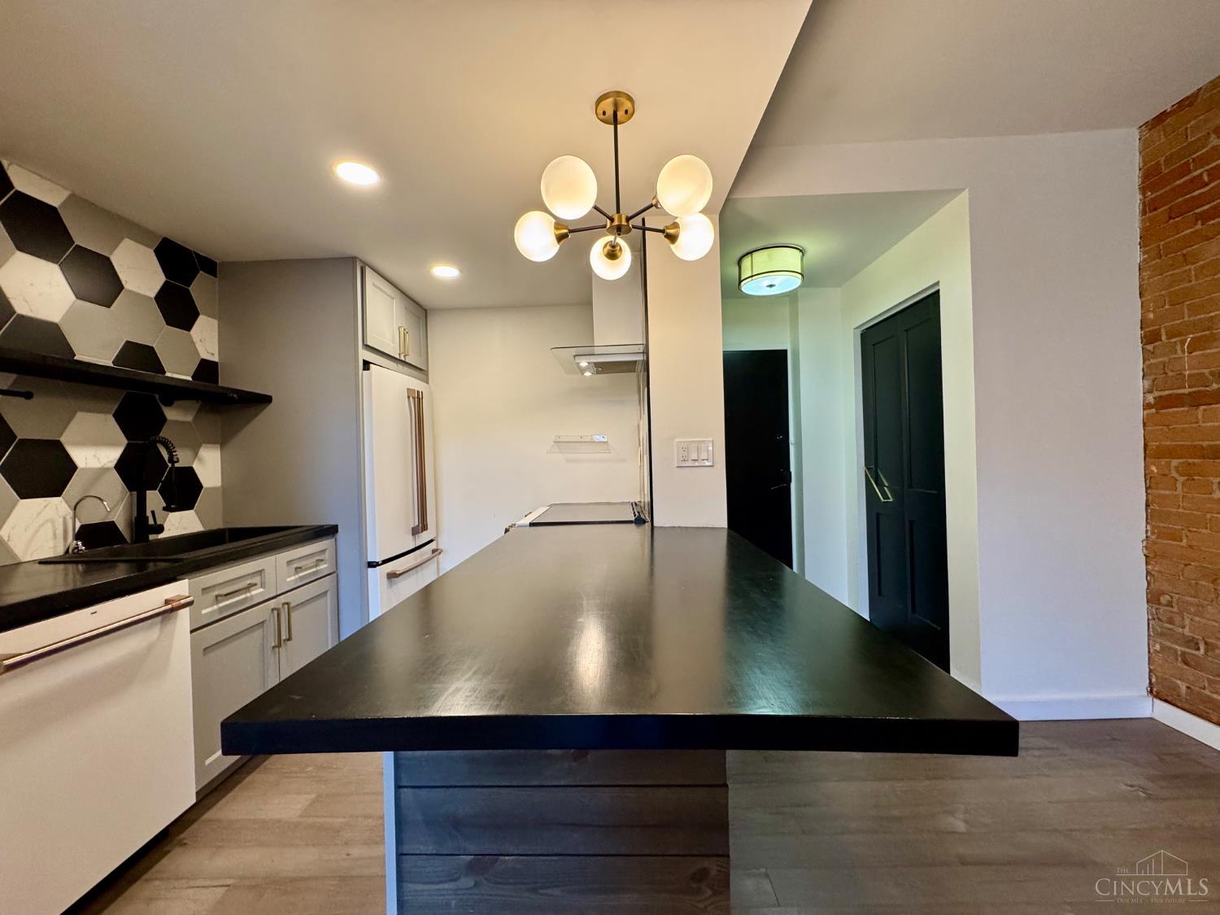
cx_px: 610
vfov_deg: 85.7
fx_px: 493
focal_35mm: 14
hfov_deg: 102.1
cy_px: 458
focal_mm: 2.22
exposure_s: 1/120
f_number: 2.2
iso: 250
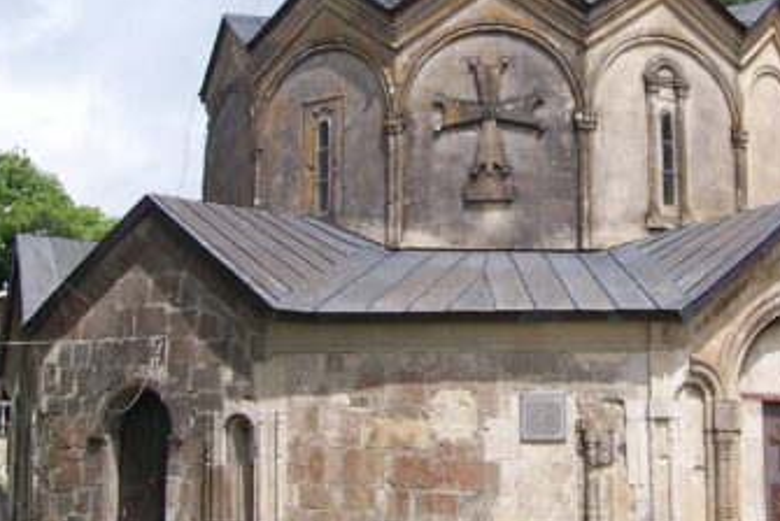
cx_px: 487
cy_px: 170
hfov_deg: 29.9
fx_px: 1453
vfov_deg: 20.3
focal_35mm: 67
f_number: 4
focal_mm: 5.85
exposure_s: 1/640
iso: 64
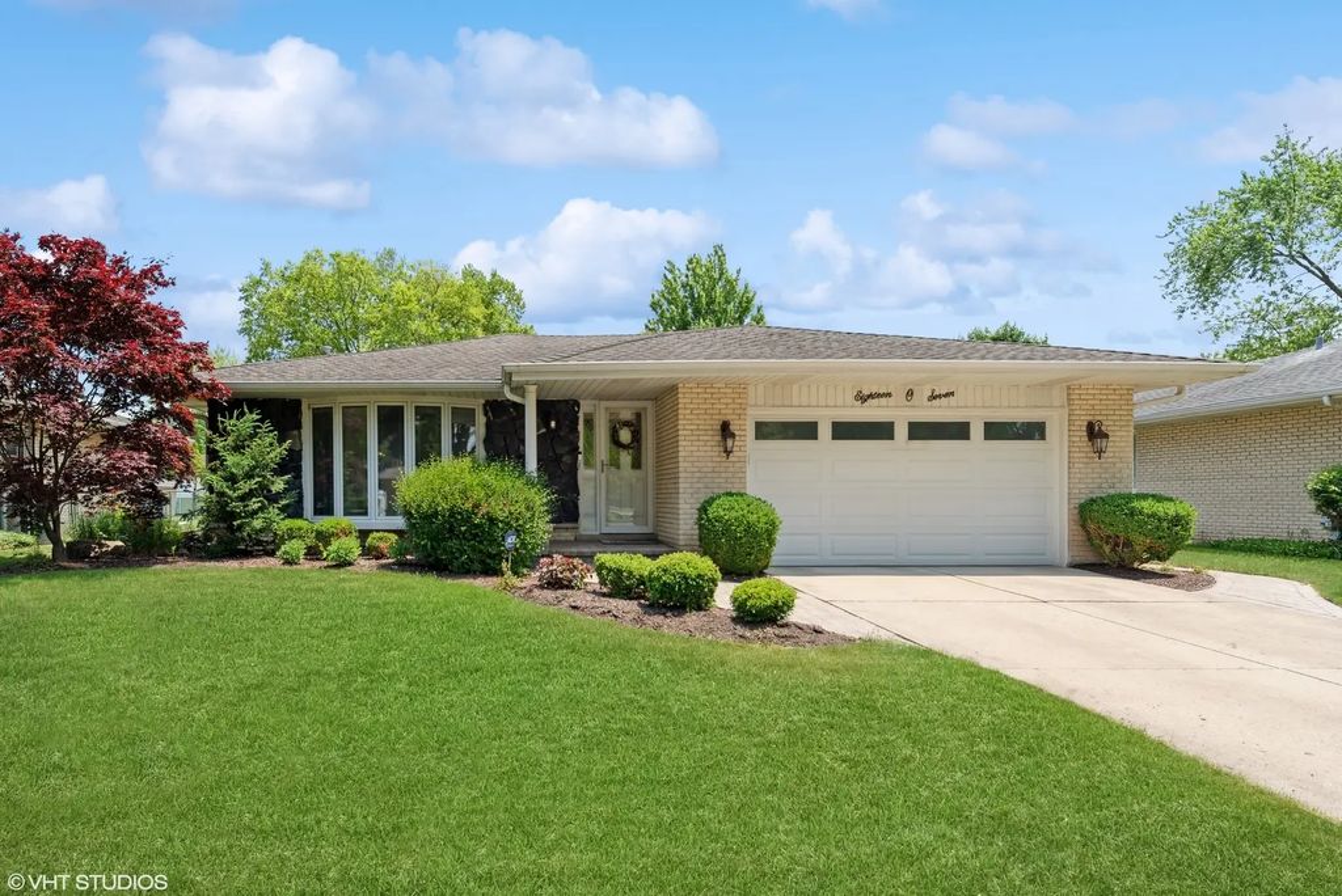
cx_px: 671
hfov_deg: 86.9
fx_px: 709
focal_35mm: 19
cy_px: 448
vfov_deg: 64.6
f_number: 9
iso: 200
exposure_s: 1/250
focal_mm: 19
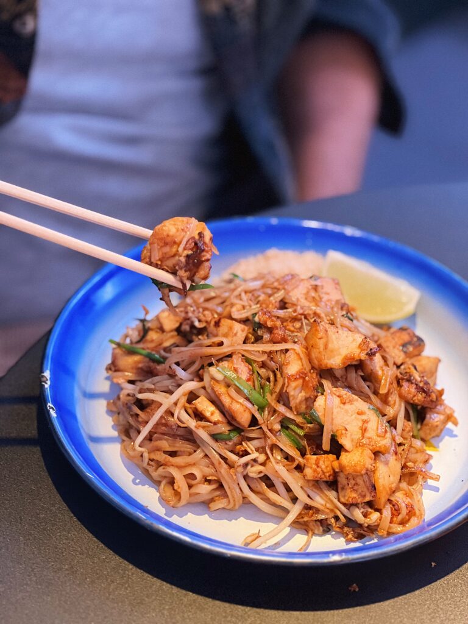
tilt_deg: -39.1
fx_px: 1388
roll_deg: -2.8
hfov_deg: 19.1
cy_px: 312
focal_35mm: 77
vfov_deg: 25.3
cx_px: 234
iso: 400
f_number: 2.8
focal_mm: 9
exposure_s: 1/18
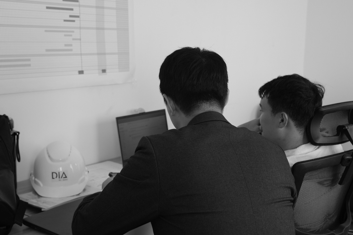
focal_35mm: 45
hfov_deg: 43.6
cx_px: 176
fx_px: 441
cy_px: 118
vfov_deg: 29.9
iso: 320
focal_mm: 30
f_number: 3.6
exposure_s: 1/125
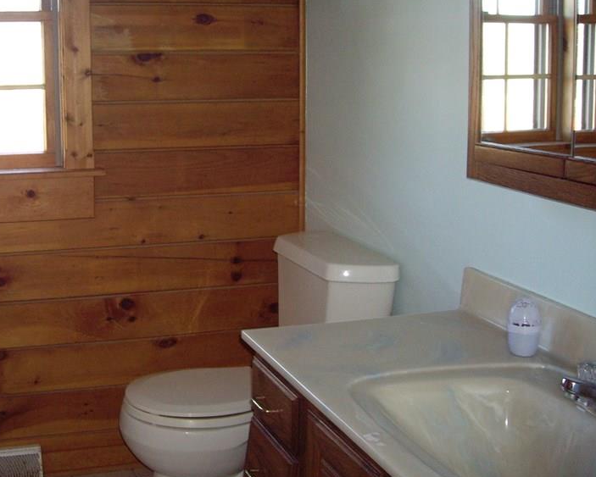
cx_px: 190
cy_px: 168
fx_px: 953
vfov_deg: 28.0
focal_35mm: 54
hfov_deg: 34.4
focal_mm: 6.2
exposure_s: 1/40
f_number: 2.7
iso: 200
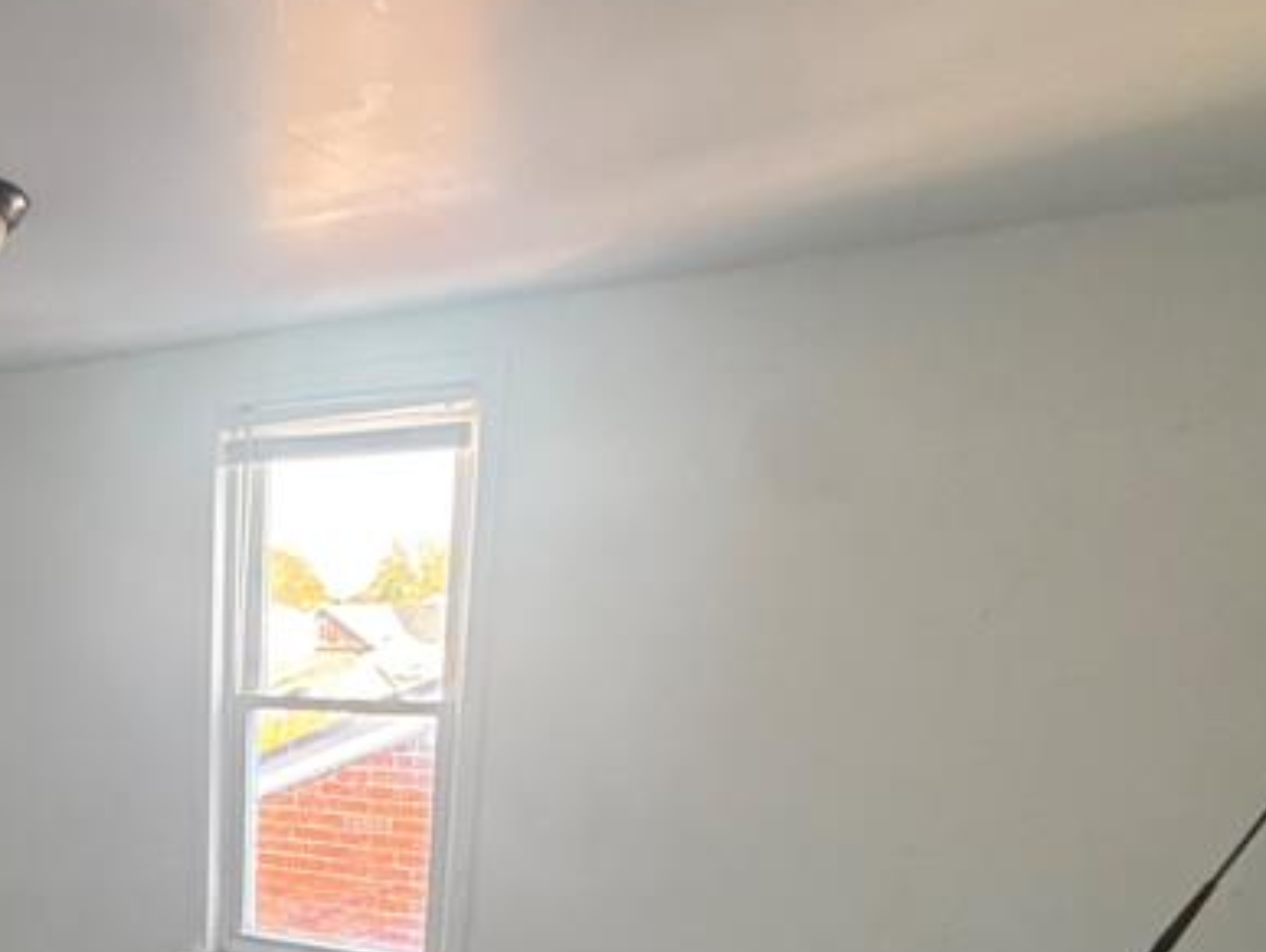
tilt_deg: -15.1
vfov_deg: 34.4
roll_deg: -0.1
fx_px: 1354
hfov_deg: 45.5
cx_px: 131
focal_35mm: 37
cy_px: 1001
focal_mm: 2.22
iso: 160
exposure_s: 1/30
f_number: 2.2
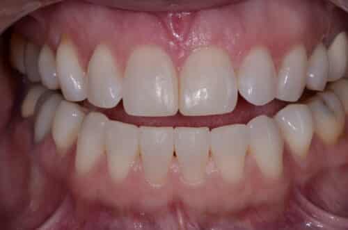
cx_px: 174
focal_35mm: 128
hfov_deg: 16.1
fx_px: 1230
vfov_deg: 10.7
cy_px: 115
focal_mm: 85
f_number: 25
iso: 200
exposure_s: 1/250
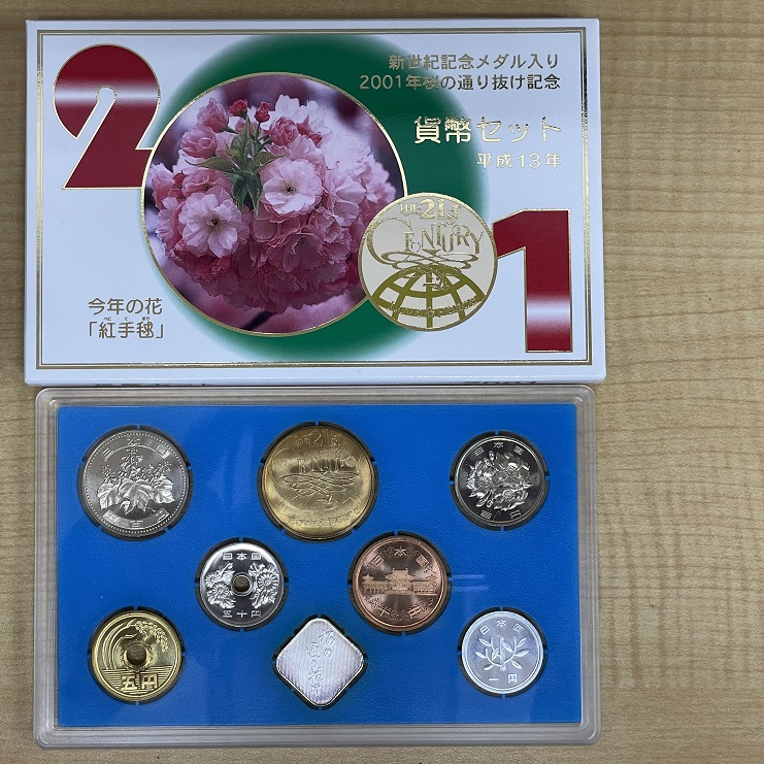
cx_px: 330
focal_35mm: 62
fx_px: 1548
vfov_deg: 27.7
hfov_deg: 27.7
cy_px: 381
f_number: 2
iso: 160
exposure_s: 1/116
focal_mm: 6
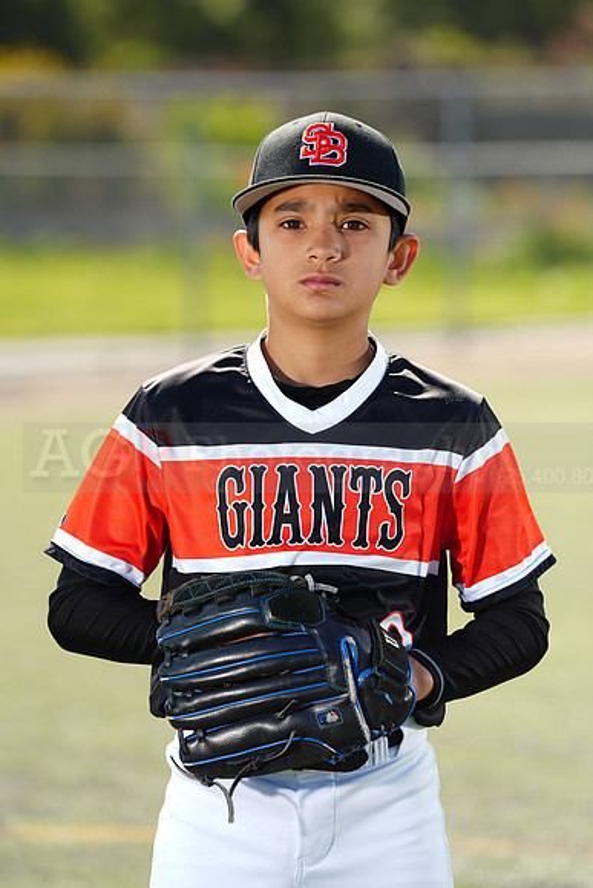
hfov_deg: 7.0
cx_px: 296
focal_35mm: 197
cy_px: 444
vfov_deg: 10.4
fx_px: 4864
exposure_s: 1/250
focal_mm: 197
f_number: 4.5
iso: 64
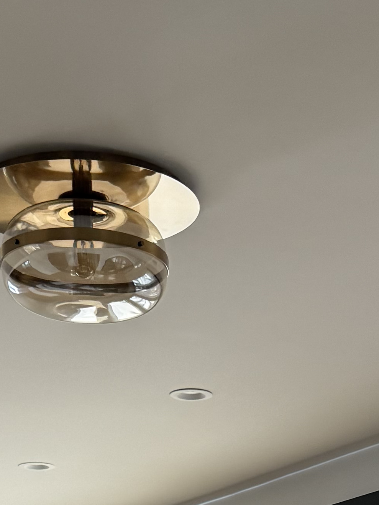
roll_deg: +0.1
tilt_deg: +1.0
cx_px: 323
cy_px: 779
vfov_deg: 16.9
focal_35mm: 104
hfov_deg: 14.1
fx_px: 1518
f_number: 1.78
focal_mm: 6.76
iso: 100
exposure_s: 1/256
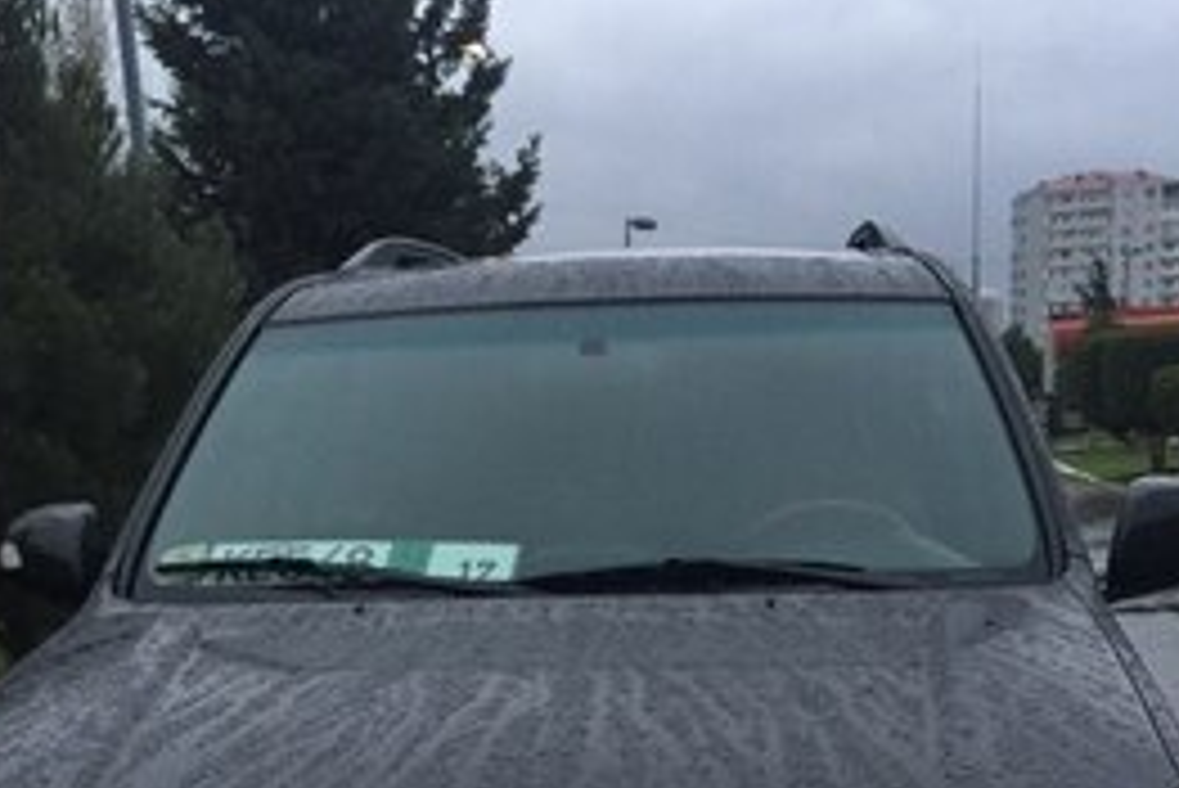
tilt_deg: -13.8
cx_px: 558
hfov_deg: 35.0
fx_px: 1868
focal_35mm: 57
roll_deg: +2.7
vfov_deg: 22.1
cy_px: 932
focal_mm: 4.15
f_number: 2.2
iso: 64
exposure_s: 1/33
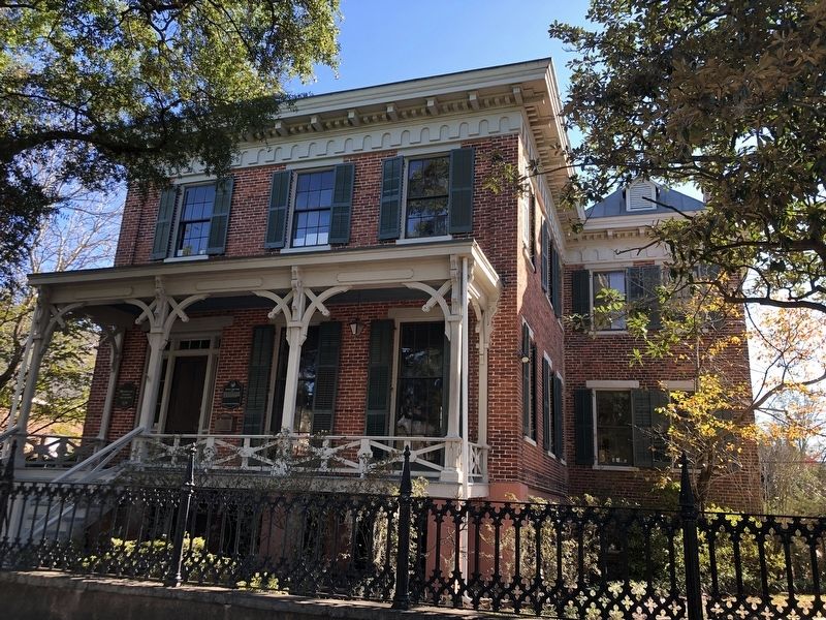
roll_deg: -2.3
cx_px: 413
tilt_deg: +15.9
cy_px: 310
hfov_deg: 63.4
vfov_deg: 49.7
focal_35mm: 28
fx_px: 668
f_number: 1.8
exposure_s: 1/128
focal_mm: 4
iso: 20
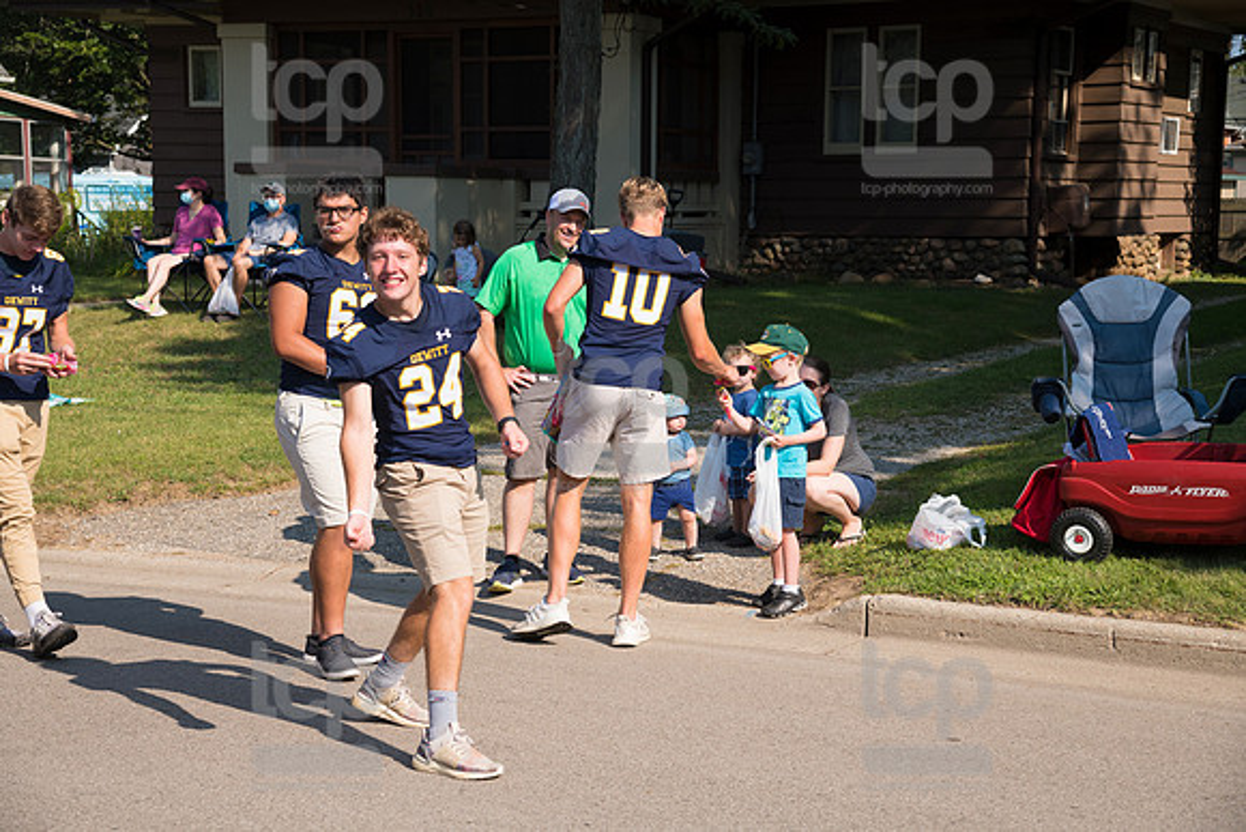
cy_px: 416
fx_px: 2250
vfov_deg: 20.9
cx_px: 623
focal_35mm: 65
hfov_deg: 31.0
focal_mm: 65
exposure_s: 1/800
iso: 320
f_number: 6.3
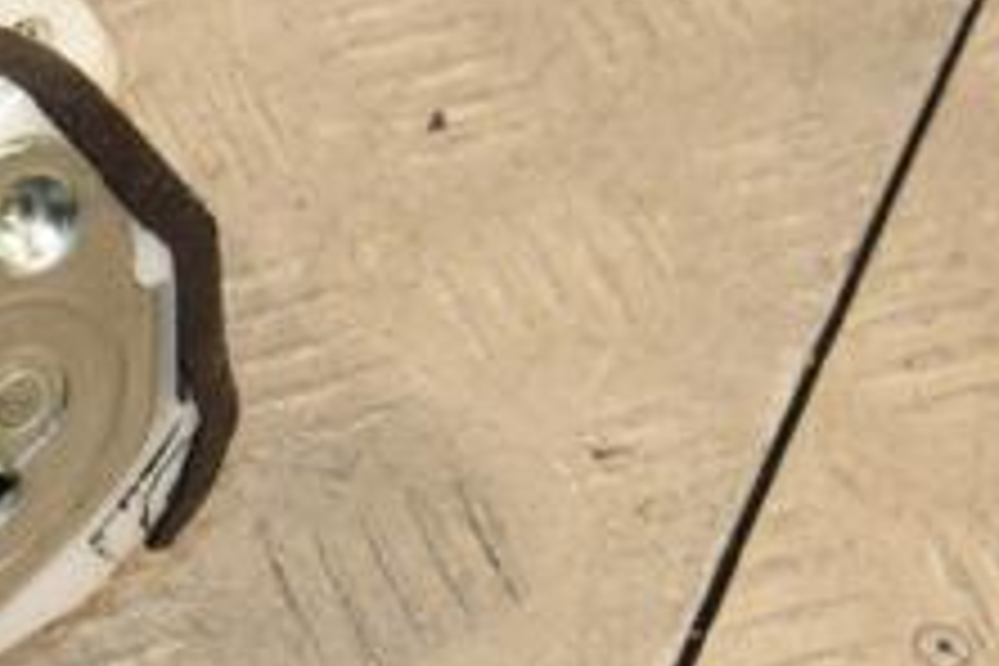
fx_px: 4495
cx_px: -238
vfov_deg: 8.5
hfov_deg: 12.4
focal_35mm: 162
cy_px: 216
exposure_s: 1/200
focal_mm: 40
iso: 800
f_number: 7.1
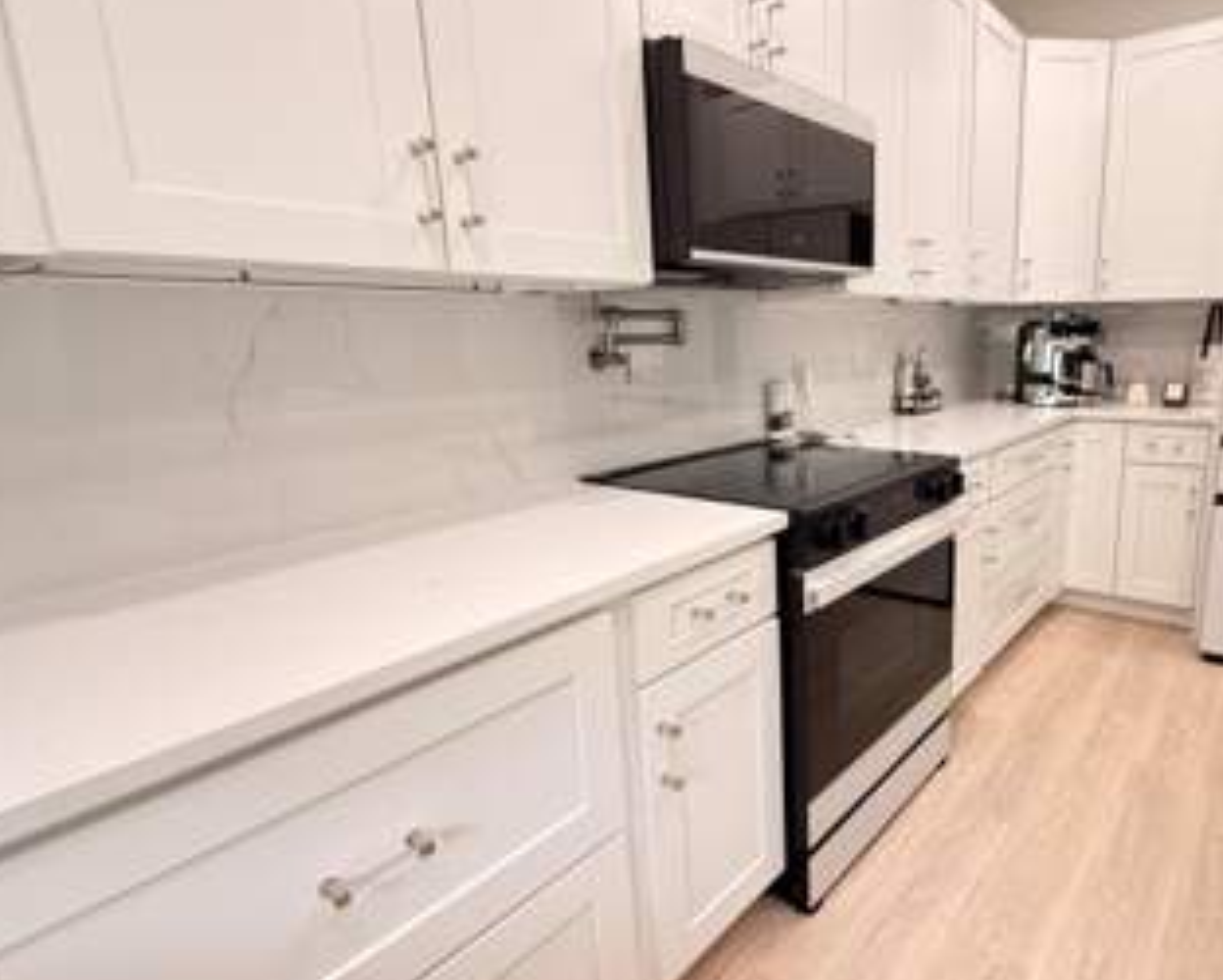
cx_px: 788
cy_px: 494
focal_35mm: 21
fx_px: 761
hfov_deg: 75.8
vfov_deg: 65.6
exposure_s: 1/91
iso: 400
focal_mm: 2.22
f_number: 2.2
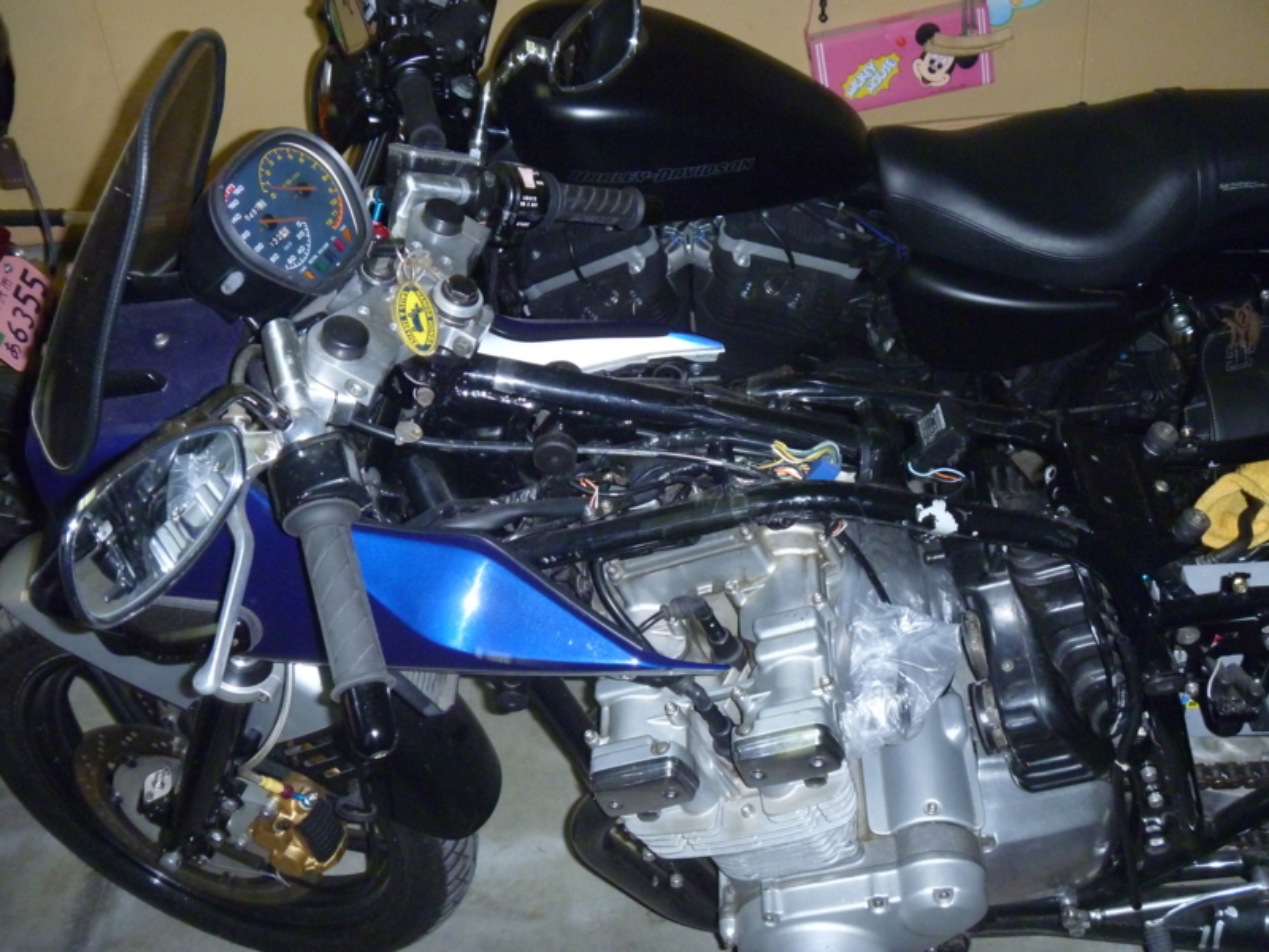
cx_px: 634
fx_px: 1283
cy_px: 476
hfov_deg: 52.6
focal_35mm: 35
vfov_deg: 40.7
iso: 400
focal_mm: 6.3
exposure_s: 1/30
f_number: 3.5
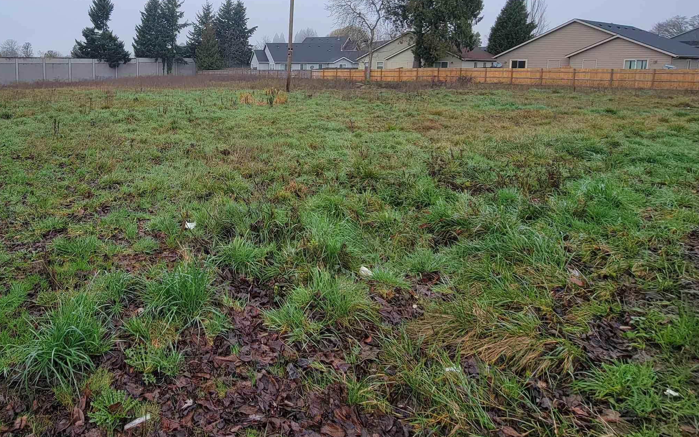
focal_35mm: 21
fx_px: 400
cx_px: 207
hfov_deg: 78.2
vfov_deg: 53.9
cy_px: 95
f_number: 2.2
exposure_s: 1/430
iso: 50
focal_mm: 2.2
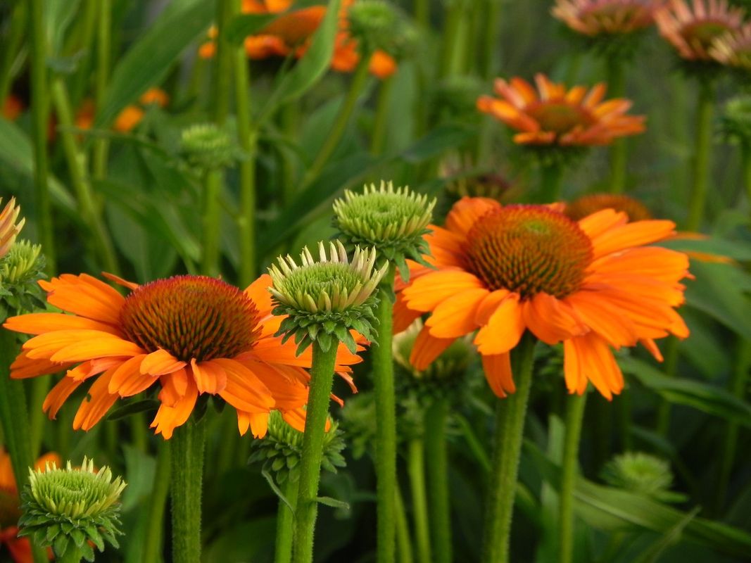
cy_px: 282
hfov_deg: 5.3
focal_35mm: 377
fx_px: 8178
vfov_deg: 3.9
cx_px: 376
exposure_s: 1/500
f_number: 5
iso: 160
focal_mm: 67.2
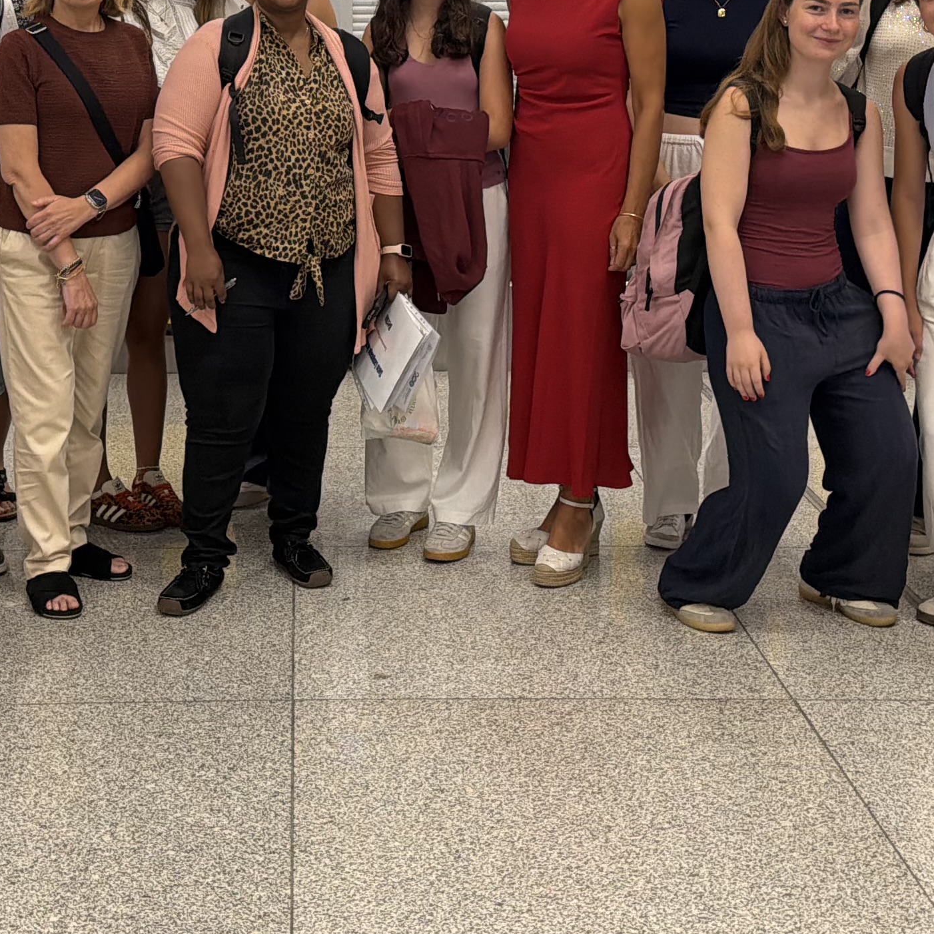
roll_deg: -0.1
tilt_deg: -5.6
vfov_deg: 27.4
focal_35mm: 61
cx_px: 354
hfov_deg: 28.1
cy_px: 145
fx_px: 1862
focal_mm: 6.76
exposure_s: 1/50
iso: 250
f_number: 1.78
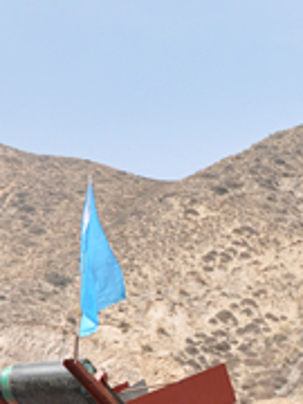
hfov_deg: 12.5
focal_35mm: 115
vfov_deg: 16.6
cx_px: 395
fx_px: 1342
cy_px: 439
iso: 200
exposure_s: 1/320
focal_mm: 18
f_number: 9
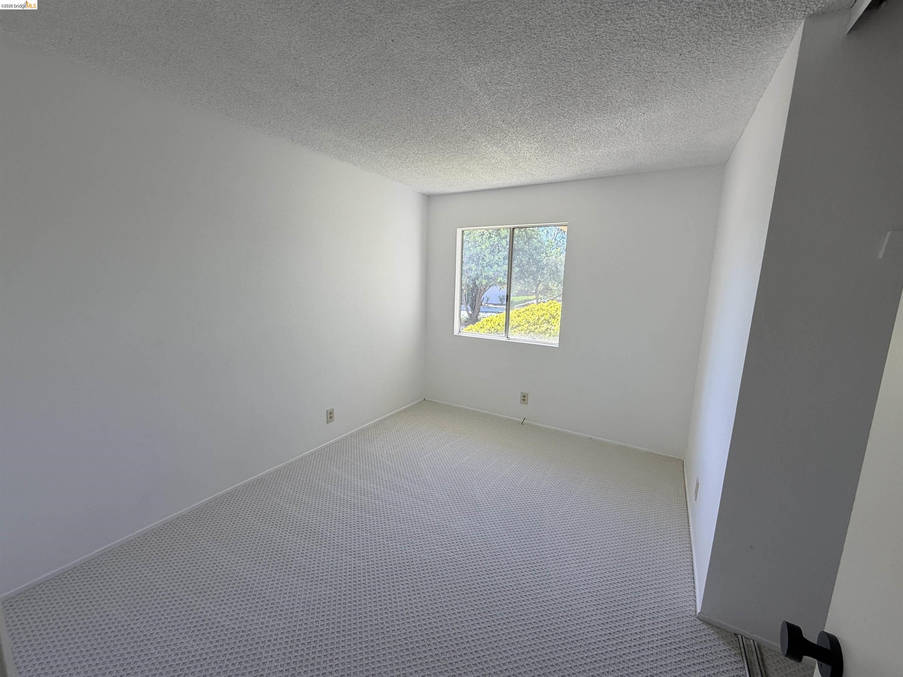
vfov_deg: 85.7
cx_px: 452
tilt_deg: -9.9
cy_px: 338
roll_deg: -1.0
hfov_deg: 102.1
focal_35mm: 14
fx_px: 365
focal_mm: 2.22
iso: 64
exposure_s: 1/121
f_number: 2.2
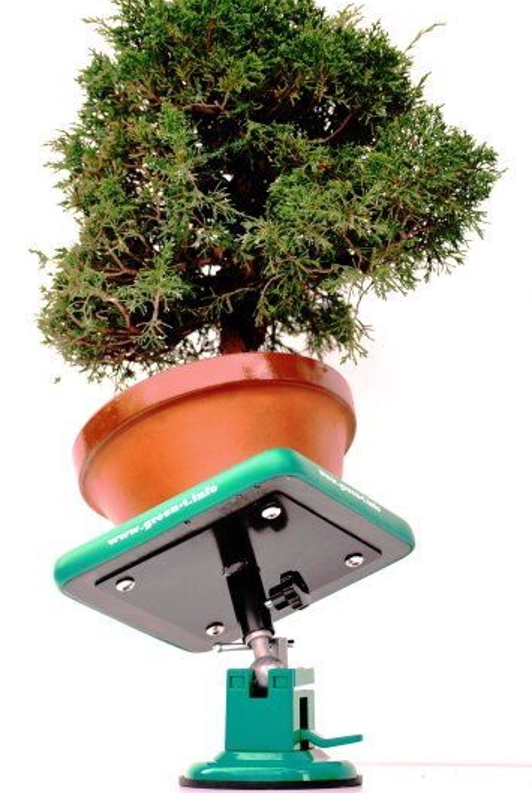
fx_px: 3751
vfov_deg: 12.1
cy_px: 391
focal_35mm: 170
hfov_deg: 8.1
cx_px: 267
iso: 400
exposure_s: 1/80
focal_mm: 100
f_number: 4.5
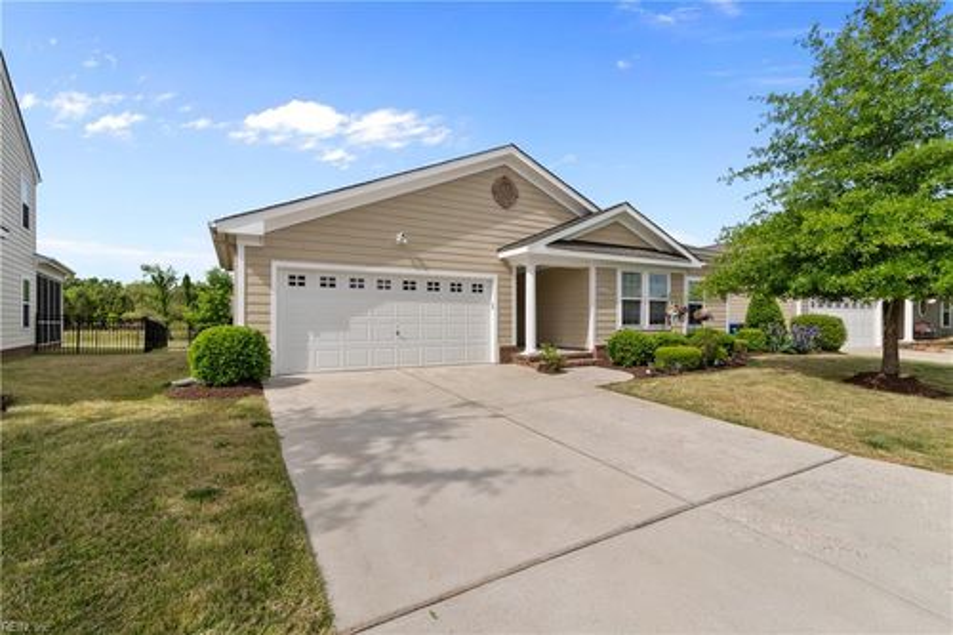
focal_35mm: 16
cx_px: 476
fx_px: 423
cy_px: 318
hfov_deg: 96.8
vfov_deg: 73.7
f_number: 7.1
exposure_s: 1/800
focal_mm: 16
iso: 160
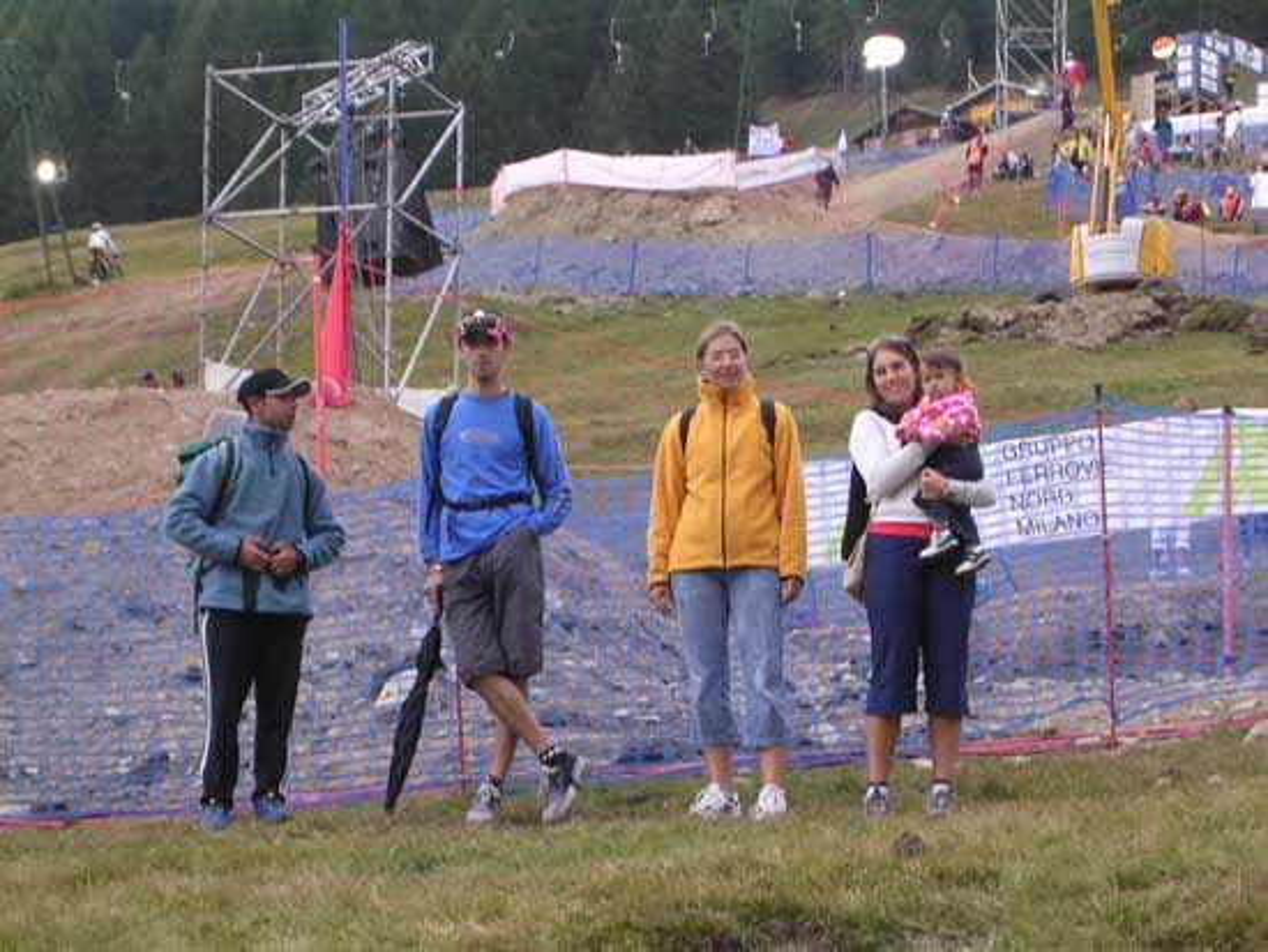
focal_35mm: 115
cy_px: 476
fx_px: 4214
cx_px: 634
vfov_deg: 12.9
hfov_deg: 17.1
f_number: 4.9
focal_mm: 17.4
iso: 112
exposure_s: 1/30
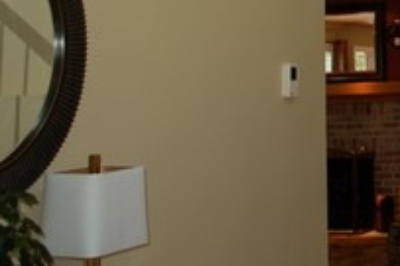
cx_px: 558
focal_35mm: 85
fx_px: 944
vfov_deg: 15.2
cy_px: -89
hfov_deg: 21.1
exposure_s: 1/60
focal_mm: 18
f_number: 3.5
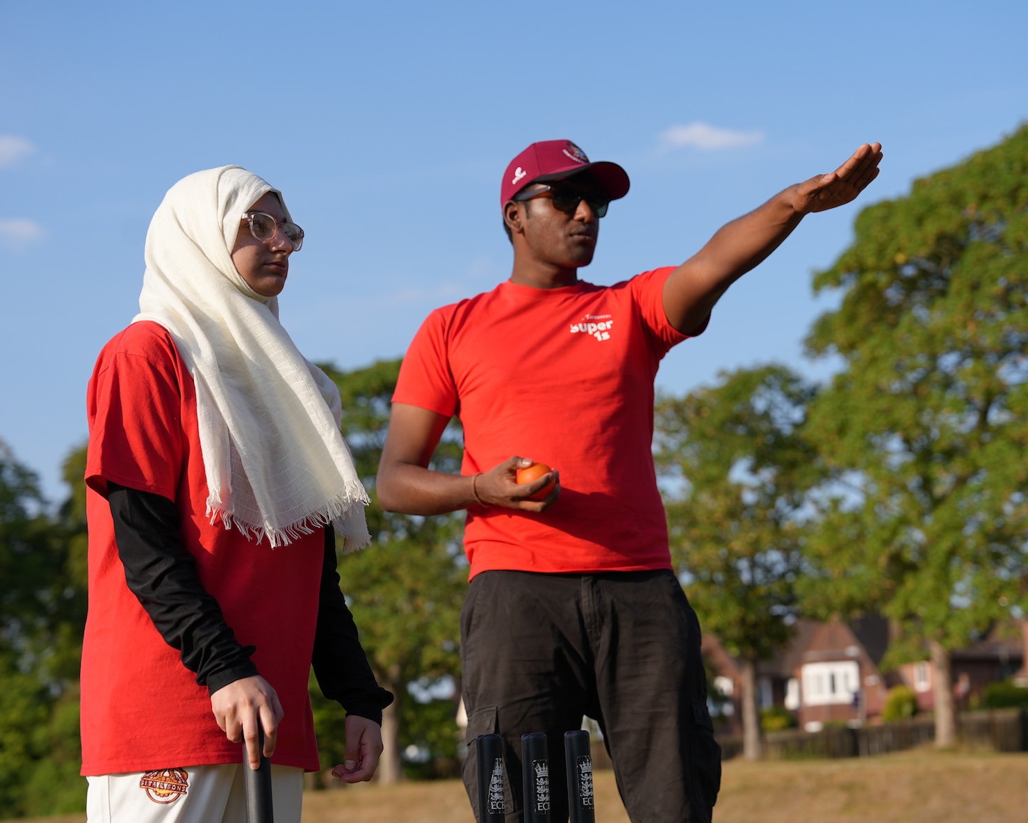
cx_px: 549
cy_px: 415
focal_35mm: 80
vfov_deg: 19.2
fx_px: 2434
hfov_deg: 23.8
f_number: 4.5
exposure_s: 1/500
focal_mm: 70
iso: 80
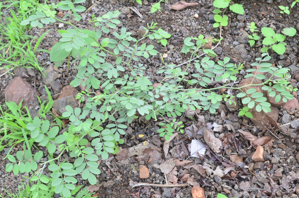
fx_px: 572
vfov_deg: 19.6
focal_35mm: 69
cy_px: 103
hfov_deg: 29.3
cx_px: 138
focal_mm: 40
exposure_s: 1/125
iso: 500
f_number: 9
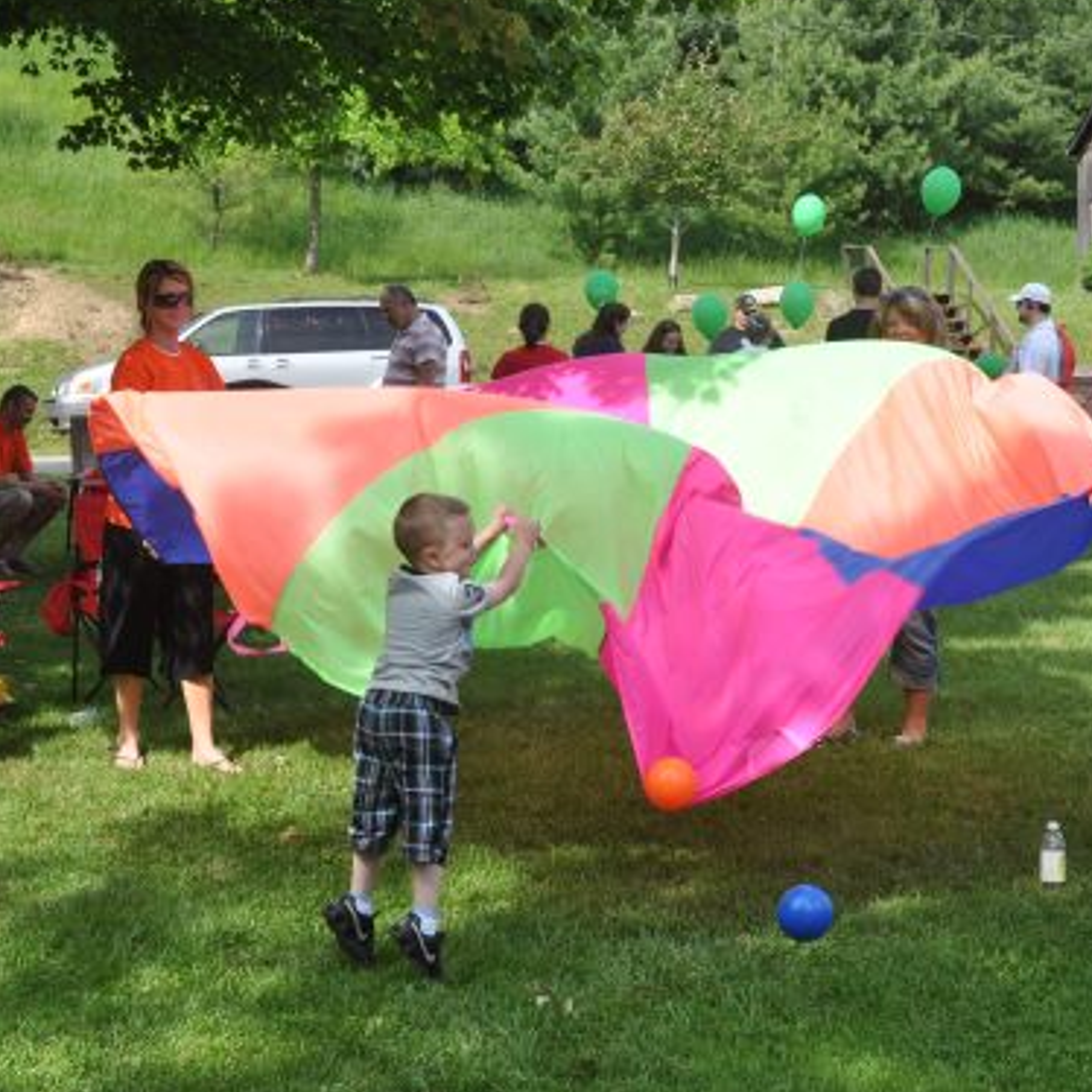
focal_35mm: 61
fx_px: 2177
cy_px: 530
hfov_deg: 28.1
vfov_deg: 28.2
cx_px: 599
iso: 200
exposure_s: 1/250
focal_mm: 28
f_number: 8
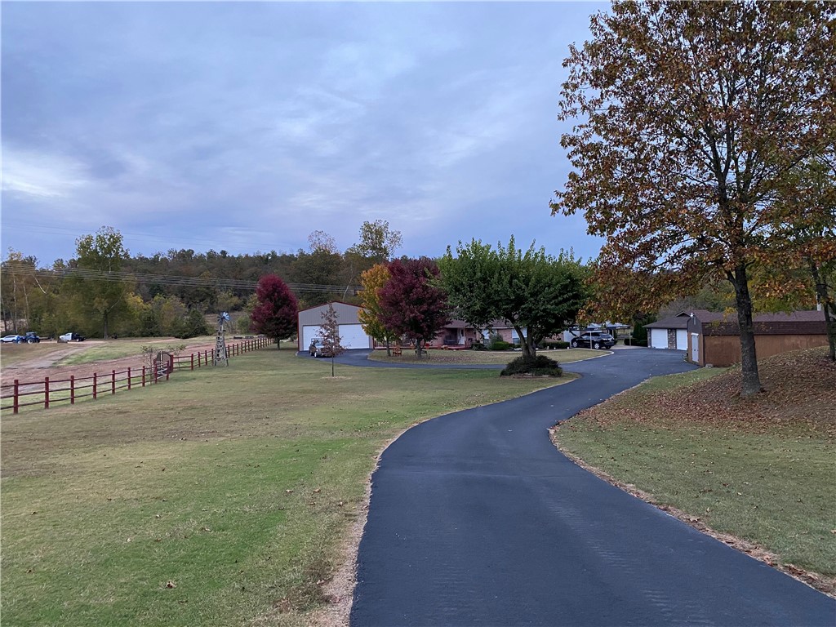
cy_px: 314
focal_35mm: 26
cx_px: 418
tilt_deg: +0.1
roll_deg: +1.7
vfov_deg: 53.1
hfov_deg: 67.3
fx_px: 628
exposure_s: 1/89
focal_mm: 4.25
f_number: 1.8
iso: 125
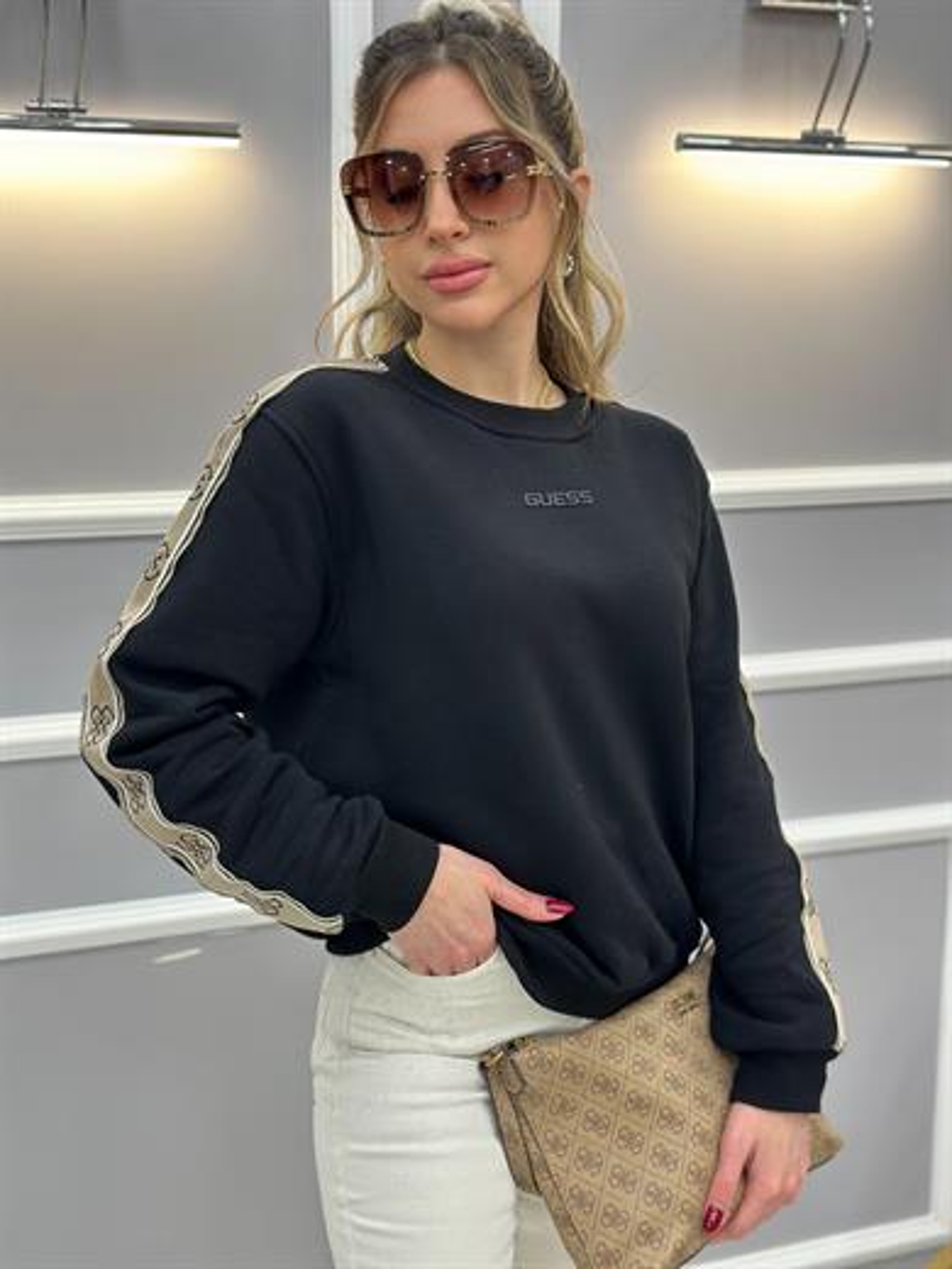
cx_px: 476
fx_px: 1760
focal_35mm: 48
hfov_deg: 30.3
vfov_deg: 39.7
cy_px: 634
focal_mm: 6.86
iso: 160
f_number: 1.78
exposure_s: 1/100
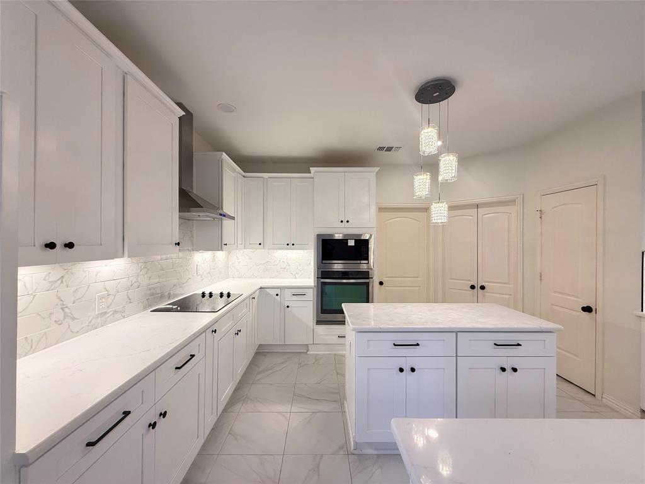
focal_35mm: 14
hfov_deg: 102.1
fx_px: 261
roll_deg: +0.1
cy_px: 242
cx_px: 322
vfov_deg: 85.7
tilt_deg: +2.1
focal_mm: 2.22
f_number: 2.2
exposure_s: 1/120
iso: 200
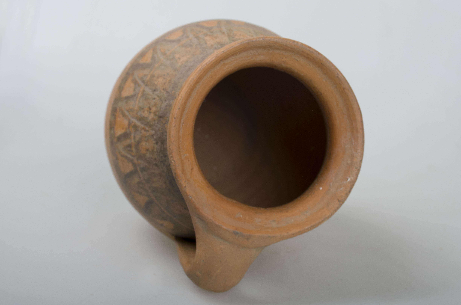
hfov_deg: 43.7
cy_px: 152
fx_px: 575
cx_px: 230
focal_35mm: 45
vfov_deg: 29.7
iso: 100
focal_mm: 30
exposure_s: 1/200
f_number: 7.1
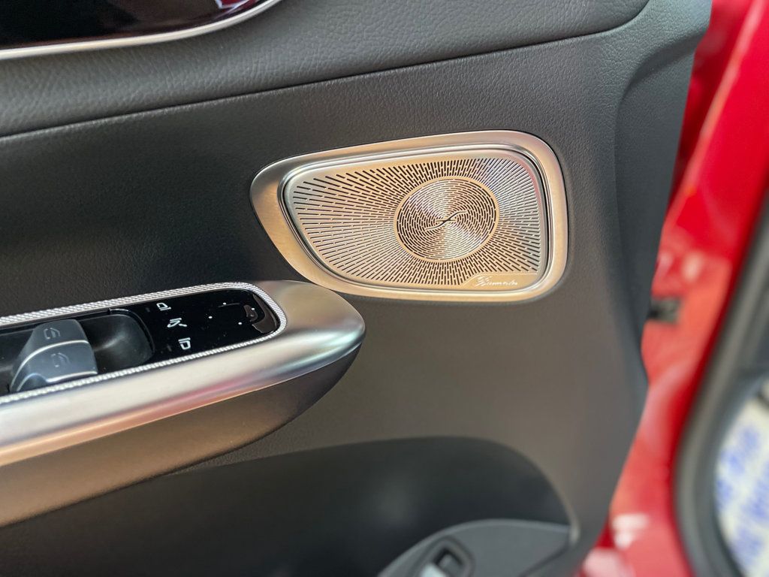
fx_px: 578
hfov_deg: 67.3
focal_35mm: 26
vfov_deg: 53.1
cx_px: 384
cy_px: 288
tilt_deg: -23.6
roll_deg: -1.0
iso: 200
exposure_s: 1/60
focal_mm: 4.2
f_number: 1.6
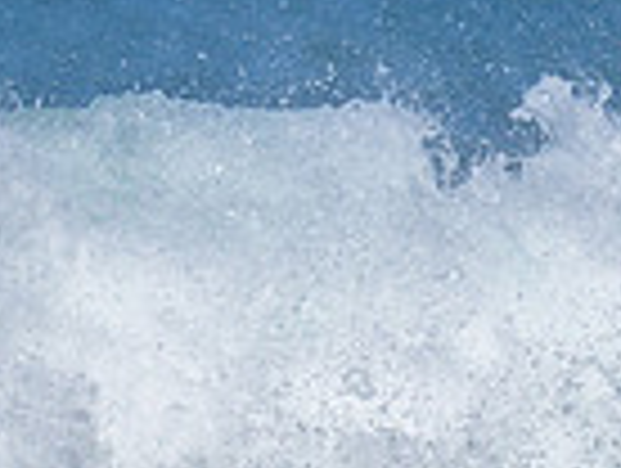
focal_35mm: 4408
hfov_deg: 0.4
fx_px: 79216
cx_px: -578
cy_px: 416
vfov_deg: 0.3
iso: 220
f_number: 6.3
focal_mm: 800
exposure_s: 1/2000
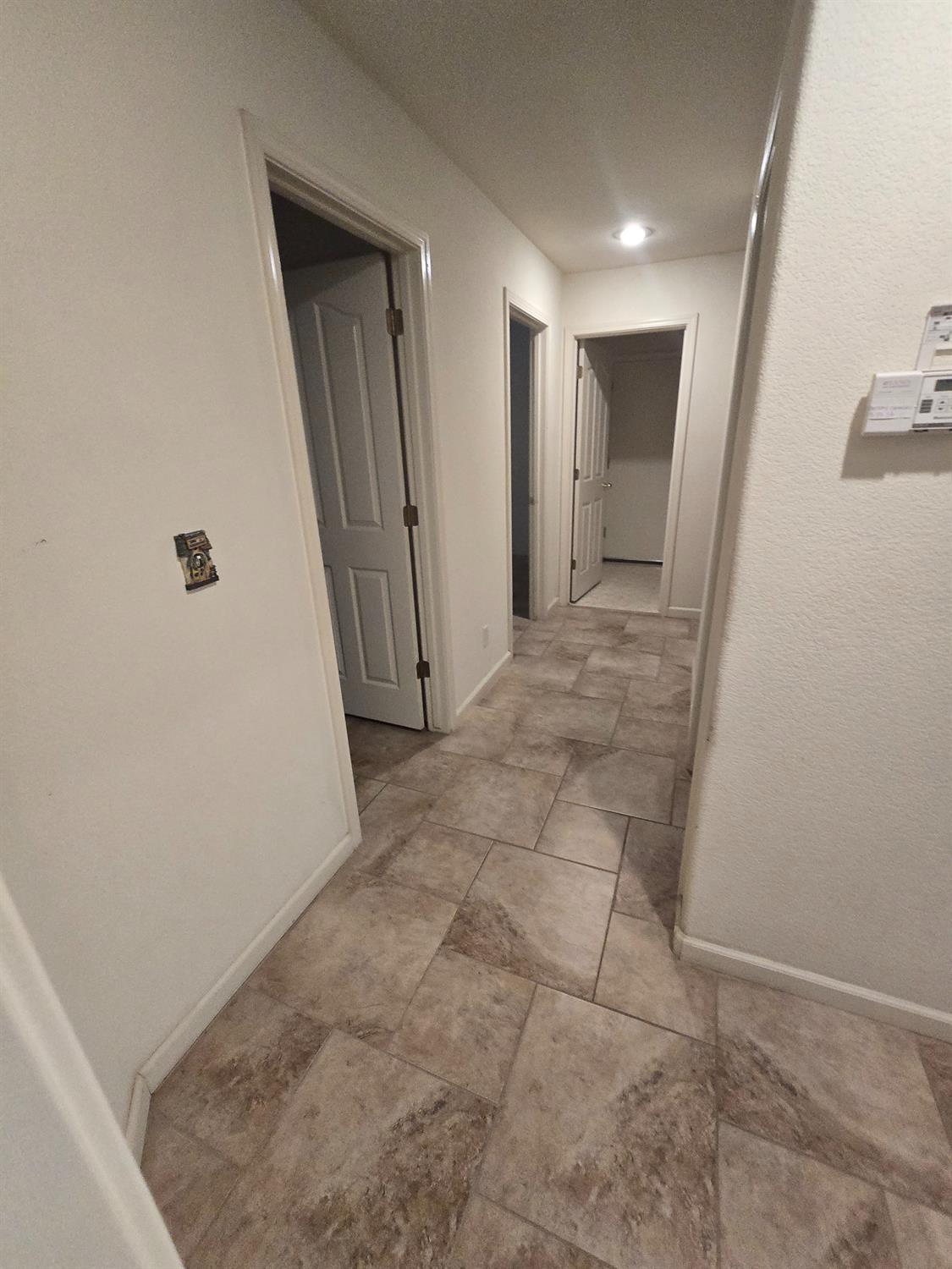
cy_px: 634
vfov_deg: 106.2
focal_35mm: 13
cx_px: 476
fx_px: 477
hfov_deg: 89.9
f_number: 2.2
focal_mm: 2.2
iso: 320
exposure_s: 1/60
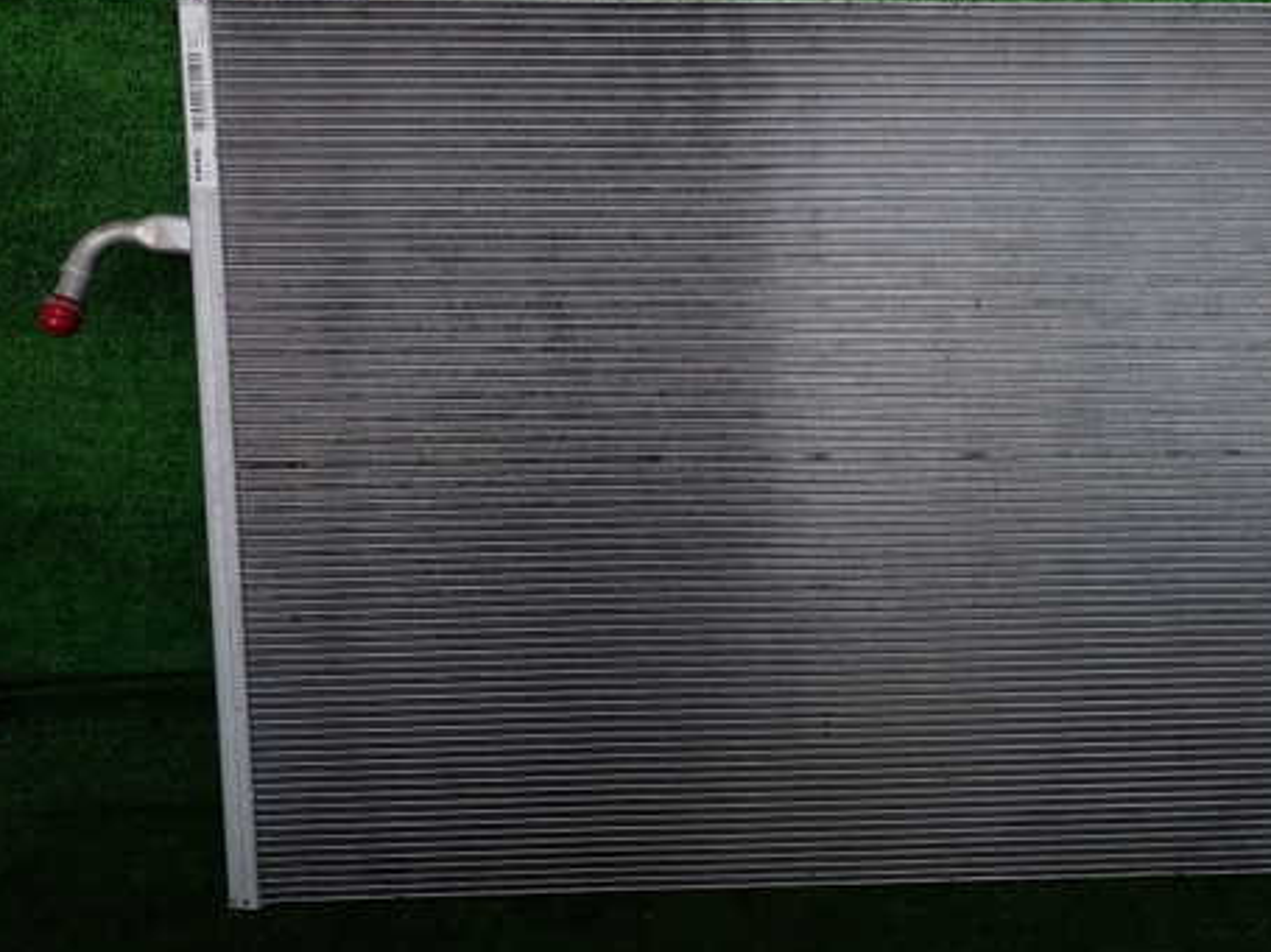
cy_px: 452
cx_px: 805
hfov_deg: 54.7
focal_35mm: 33
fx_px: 1211
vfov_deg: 42.9
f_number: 2.8
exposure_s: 1/100
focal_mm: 4.5
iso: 100
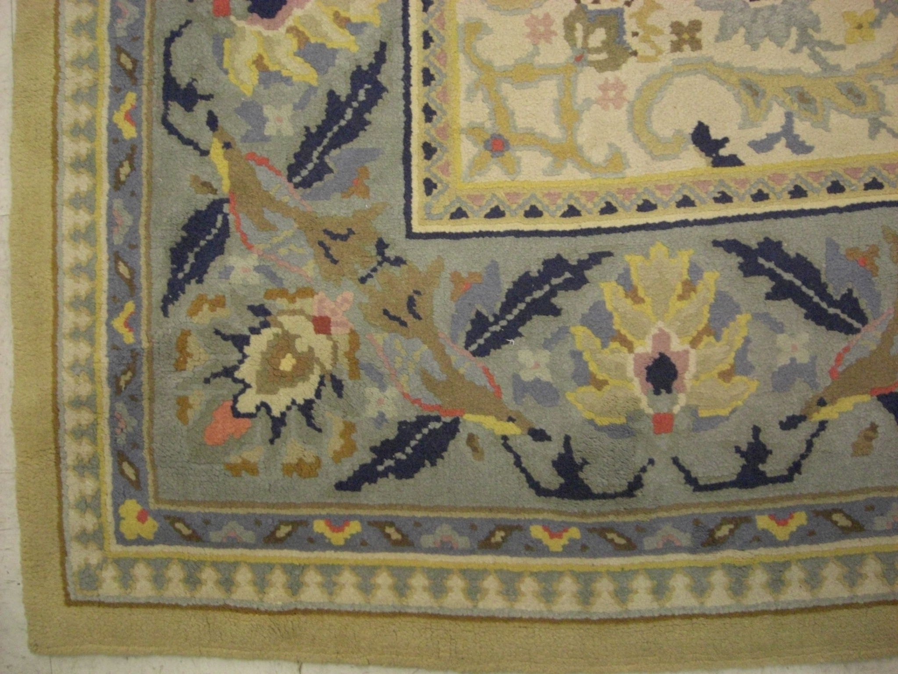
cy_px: 337
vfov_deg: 37.7
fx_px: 986
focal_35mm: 38
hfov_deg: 49.0
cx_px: 449
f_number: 2.8
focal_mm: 7.9
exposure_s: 1/80
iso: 800
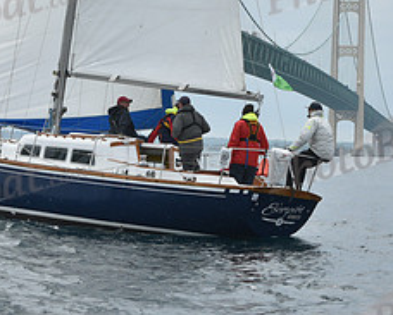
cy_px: 83
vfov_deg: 9.3
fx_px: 1945
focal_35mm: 167
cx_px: 178
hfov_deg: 11.5
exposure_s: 1/800
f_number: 10
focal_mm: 70
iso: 250
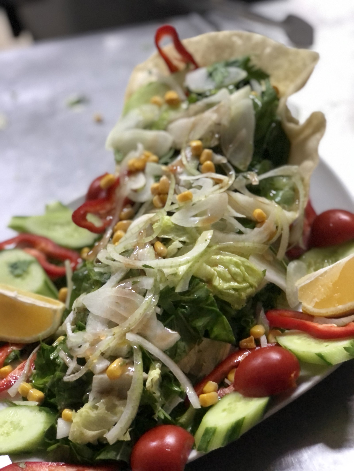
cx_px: 177
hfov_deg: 25.7
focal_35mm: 57
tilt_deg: -39.0
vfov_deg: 33.8
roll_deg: +16.8
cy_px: 236
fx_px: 777
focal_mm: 6.6
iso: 800
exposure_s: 1/33
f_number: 2.8
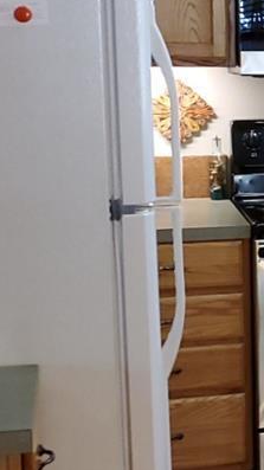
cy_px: 165
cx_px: 659
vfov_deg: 19.9
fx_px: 1333
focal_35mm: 107
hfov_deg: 9.8
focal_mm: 4.3
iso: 200
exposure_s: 1/60
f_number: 1.5
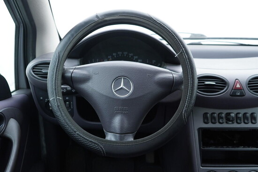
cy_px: 86
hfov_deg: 53.1
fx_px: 258
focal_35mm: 36
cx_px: 129
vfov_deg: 36.9
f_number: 2.8
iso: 250
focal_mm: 24
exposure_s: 1/40
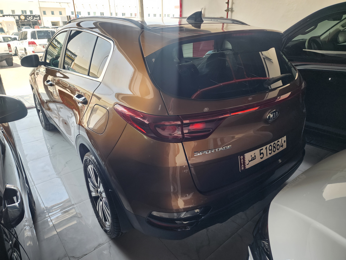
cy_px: 130
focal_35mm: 23
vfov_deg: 58.9
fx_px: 230
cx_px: 173
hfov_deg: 73.9
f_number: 1.8
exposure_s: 1/180
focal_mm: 6.4
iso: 100
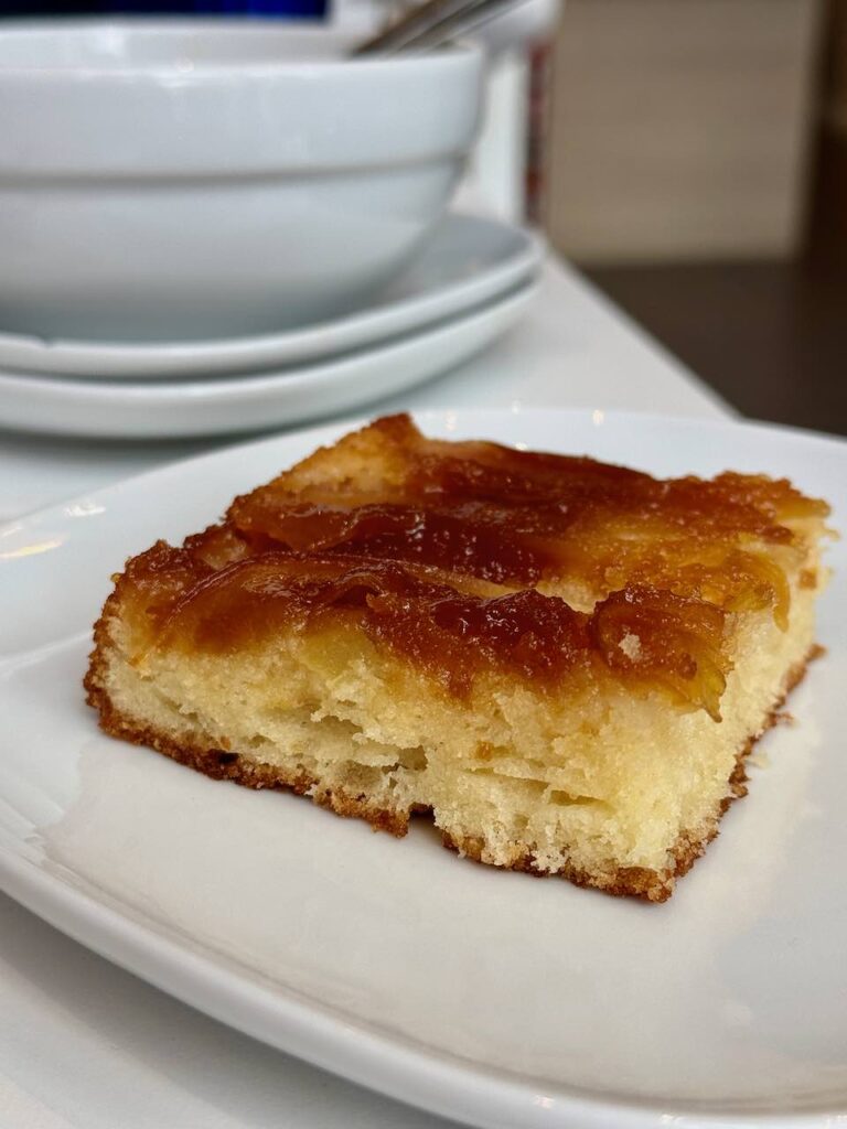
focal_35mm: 48
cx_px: 424
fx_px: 1566
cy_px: 564
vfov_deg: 39.7
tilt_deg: -22.0
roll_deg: -1.0
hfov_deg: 30.3
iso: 64
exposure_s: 1/298
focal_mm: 6.76
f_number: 1.78
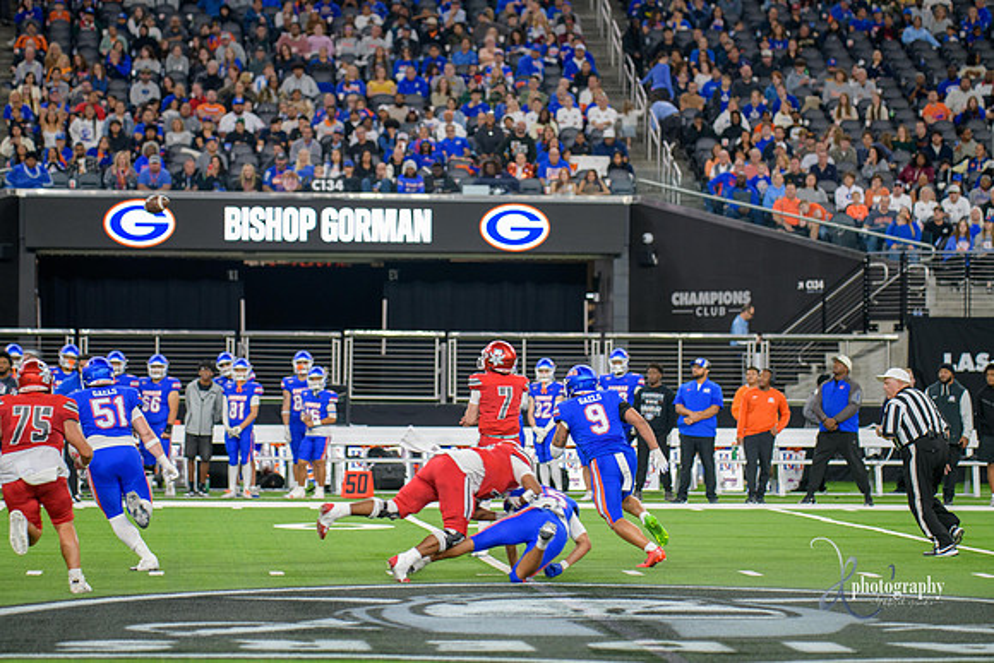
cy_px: 332
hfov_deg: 13.2
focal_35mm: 155
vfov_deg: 8.9
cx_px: 497
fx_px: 4281
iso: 1000
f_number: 2.8
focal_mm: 155
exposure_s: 1/400
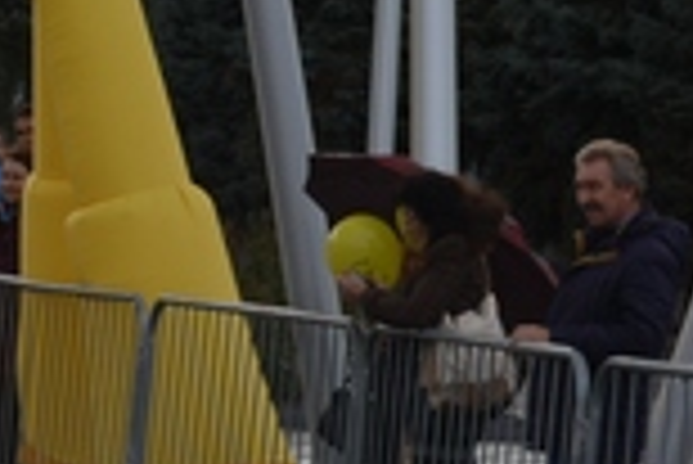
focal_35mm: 234
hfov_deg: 8.5
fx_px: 4509
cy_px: 86
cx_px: -504
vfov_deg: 5.9
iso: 125
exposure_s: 1/250
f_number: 8
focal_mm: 40
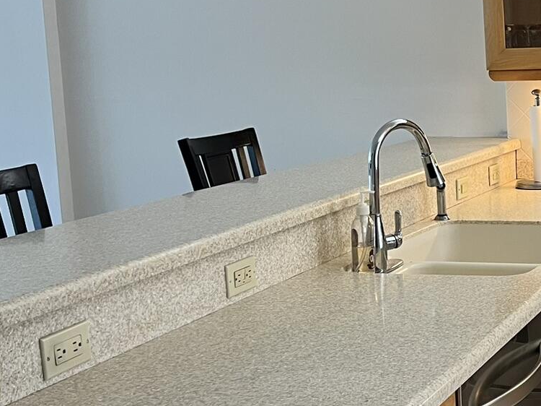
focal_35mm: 71
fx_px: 1109
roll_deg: +1.7
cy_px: 199
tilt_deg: -8.9
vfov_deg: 20.7
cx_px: 587
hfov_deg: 25.5
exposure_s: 1/60
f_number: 1.5
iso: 100
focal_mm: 5.7
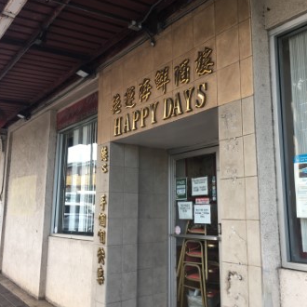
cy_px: 153
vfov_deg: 47.2
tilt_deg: +8.8
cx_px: 173
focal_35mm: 35
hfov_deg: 47.1
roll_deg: -0.7
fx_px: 351
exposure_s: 1/120
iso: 25
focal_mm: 4.15
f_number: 2.2
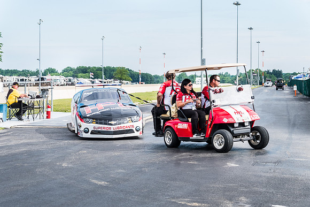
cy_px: 107
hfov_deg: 23.5
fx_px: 746
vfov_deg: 15.8
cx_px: 150
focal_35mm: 87
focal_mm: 56.3
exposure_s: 1/200
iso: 400
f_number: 9
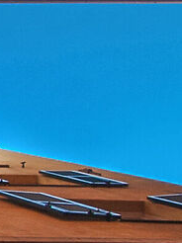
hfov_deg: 8.6
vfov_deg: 14.0
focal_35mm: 141
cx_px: -377
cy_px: 82
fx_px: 990
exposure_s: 1/160
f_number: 9
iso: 160
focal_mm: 10
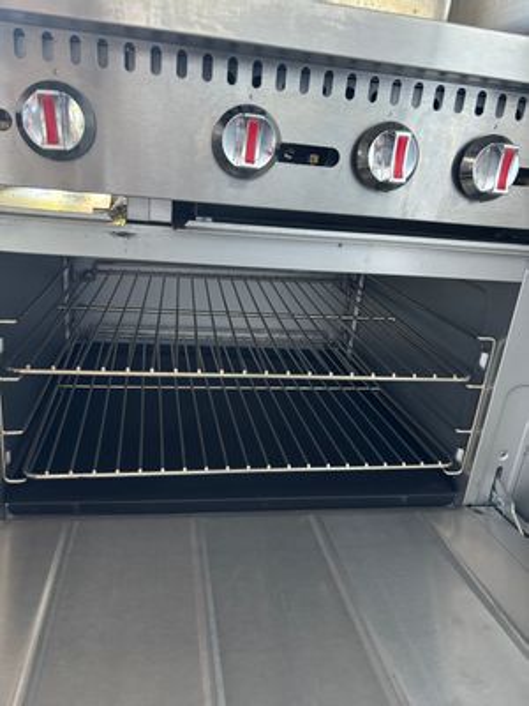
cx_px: 264
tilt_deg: -21.6
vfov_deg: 67.3
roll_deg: -5.6
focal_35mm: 26
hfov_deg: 53.1
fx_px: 530
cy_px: 353
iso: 500
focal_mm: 5.96
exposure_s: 1/40
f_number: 1.6
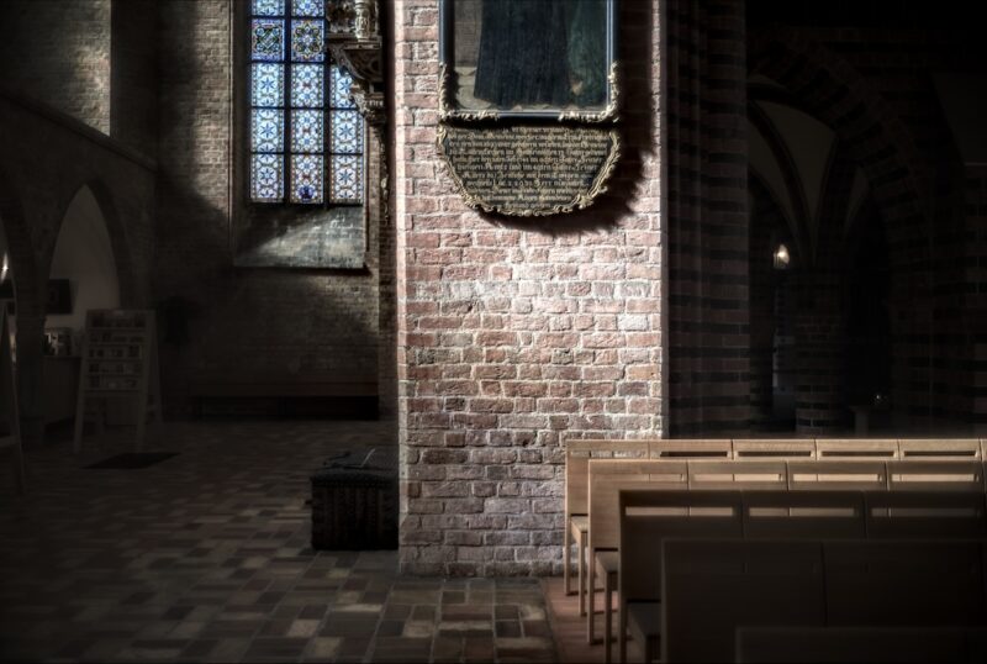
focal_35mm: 35
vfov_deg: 38.1
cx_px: 494
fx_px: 962
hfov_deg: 54.3
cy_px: 332
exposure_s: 1/500
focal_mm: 35
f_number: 3.4
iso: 100
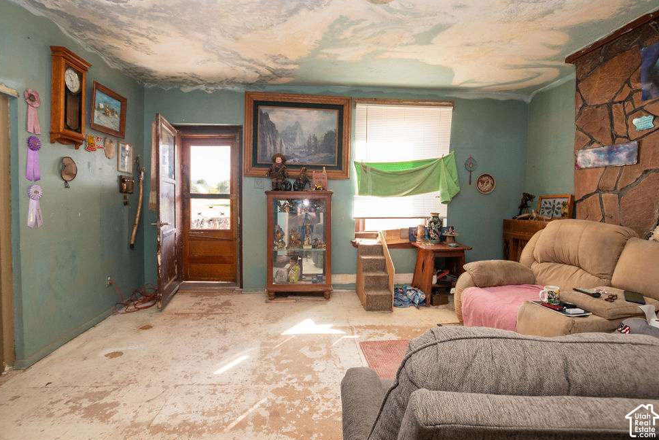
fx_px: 293
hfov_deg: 96.7
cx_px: 322
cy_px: 212
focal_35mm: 16
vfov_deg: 73.7
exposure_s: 1/200
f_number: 4
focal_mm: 10
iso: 500
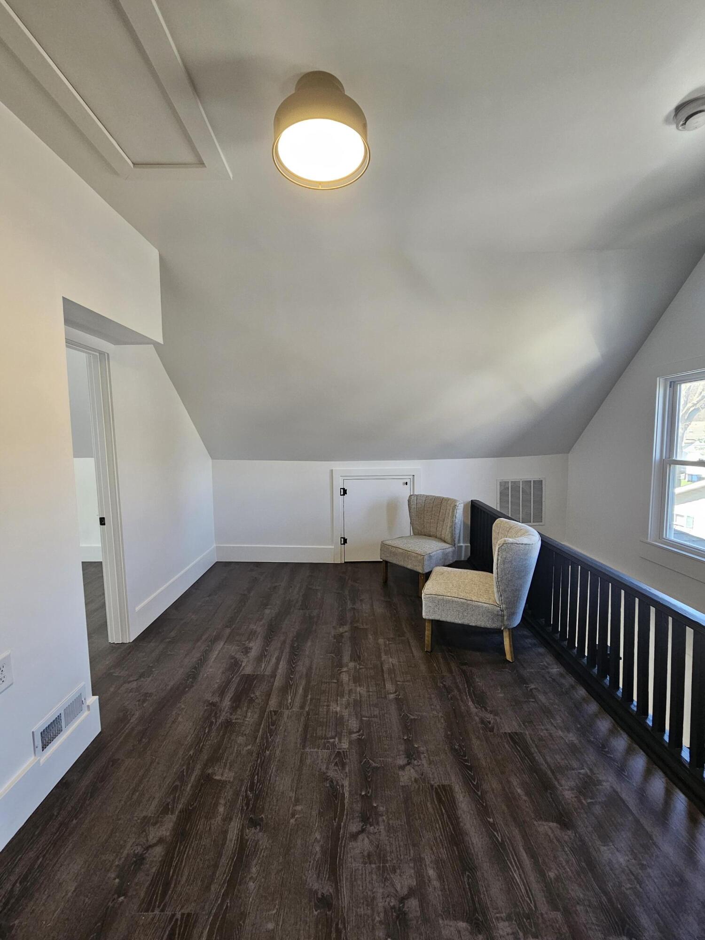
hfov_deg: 89.9
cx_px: 352
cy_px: 470
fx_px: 353
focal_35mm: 13
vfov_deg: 106.2
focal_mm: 2.2
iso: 160
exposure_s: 1/60
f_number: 2.2
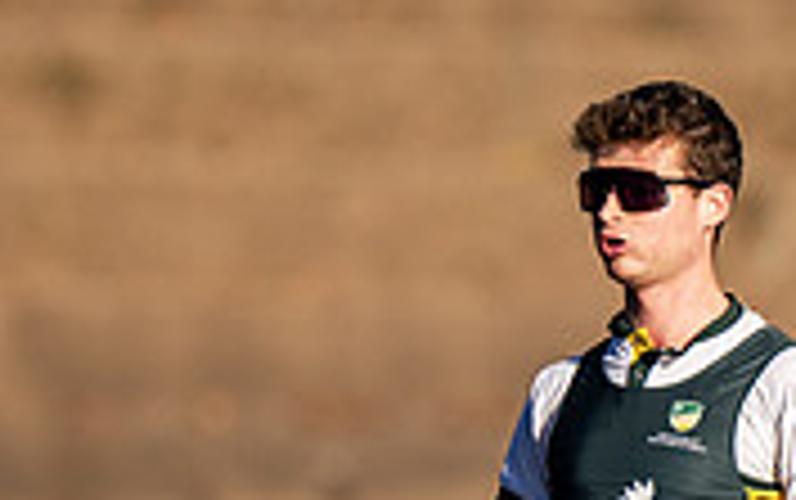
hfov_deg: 0.7
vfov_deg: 0.4
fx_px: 65143
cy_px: 399
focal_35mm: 3000
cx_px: 382
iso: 100
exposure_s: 1/2500
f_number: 4
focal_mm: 600
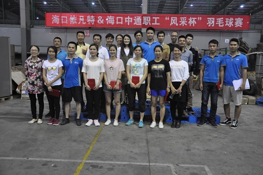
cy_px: 88
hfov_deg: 57.3
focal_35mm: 33
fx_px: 241
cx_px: 132
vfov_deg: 39.9
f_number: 3.8
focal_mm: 22
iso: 1600
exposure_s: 1/25
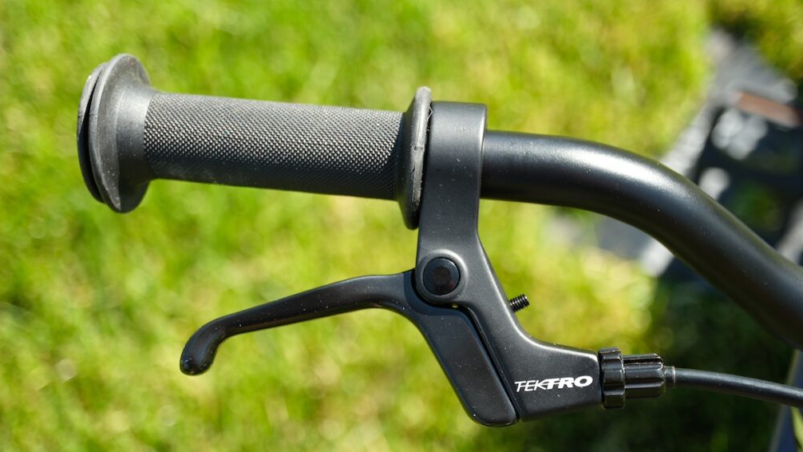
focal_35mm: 48
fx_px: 1022
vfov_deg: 24.9
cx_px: 403
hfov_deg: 42.9
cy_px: 241
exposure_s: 1/450
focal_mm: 30
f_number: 2.8
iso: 125
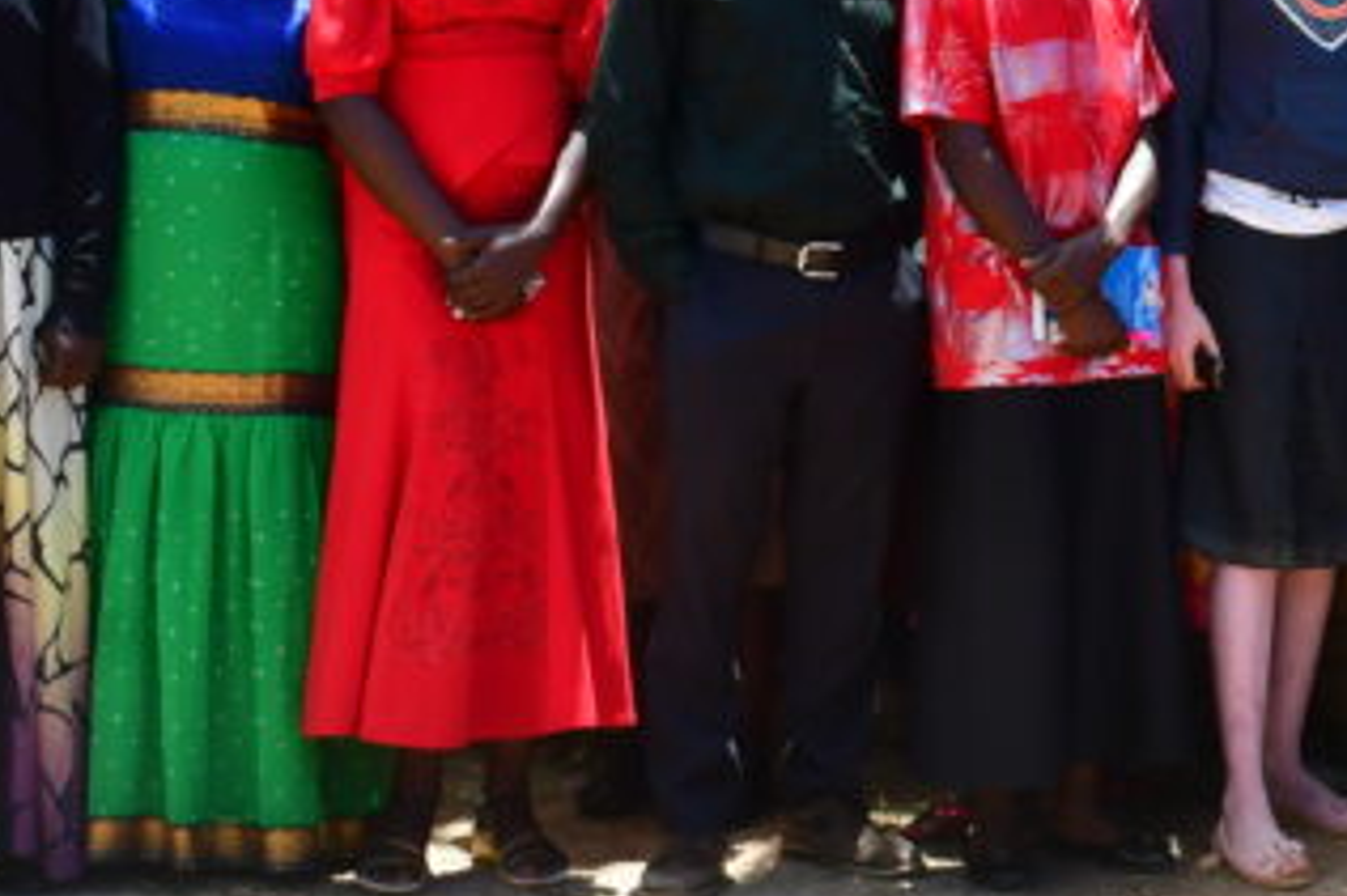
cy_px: 91
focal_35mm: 126
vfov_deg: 10.8
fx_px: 4712
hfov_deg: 15.6
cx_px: 1670
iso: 400
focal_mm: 26
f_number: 9
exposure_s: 1/320
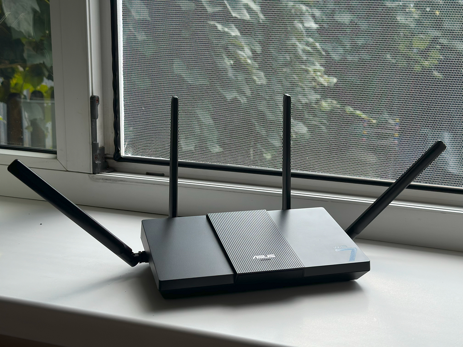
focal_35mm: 48
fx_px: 642
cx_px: 232
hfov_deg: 39.7
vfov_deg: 30.3
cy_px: 174
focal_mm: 6.86
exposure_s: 1/1199
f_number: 1.78
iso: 80
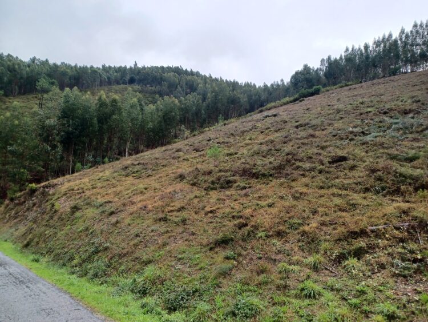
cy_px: 161
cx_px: 214
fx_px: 309
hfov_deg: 69.4
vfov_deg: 54.9
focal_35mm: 25
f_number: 1.8
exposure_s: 1/123
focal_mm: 4.6
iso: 32
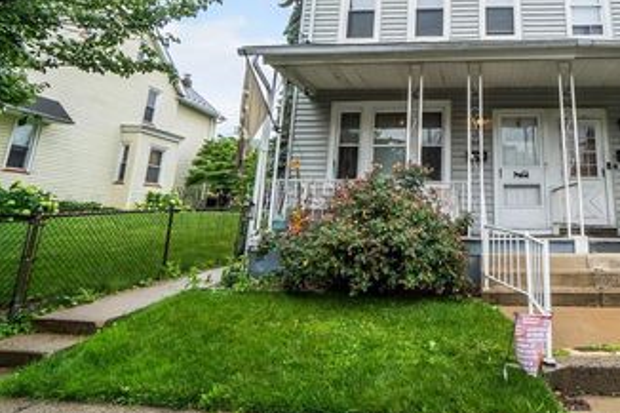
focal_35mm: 23
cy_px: 119
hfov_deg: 72.4
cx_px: 441
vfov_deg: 53.3
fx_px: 396
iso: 100
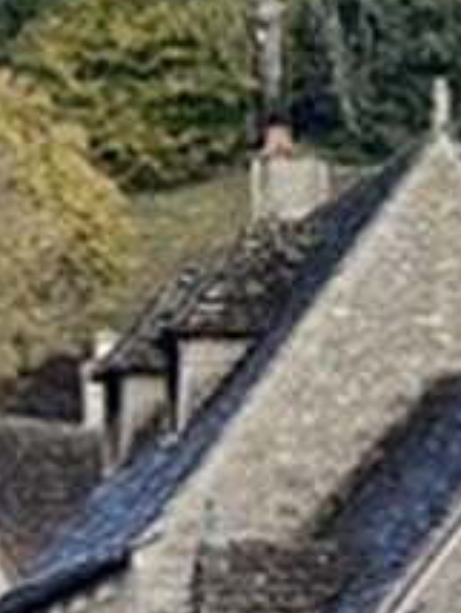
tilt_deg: +3.3
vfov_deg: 3.7
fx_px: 9534
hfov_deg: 2.8
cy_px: 602
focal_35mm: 538
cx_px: 269
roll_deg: +0.0
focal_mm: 15.66
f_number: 2.8
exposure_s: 1/164
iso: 50
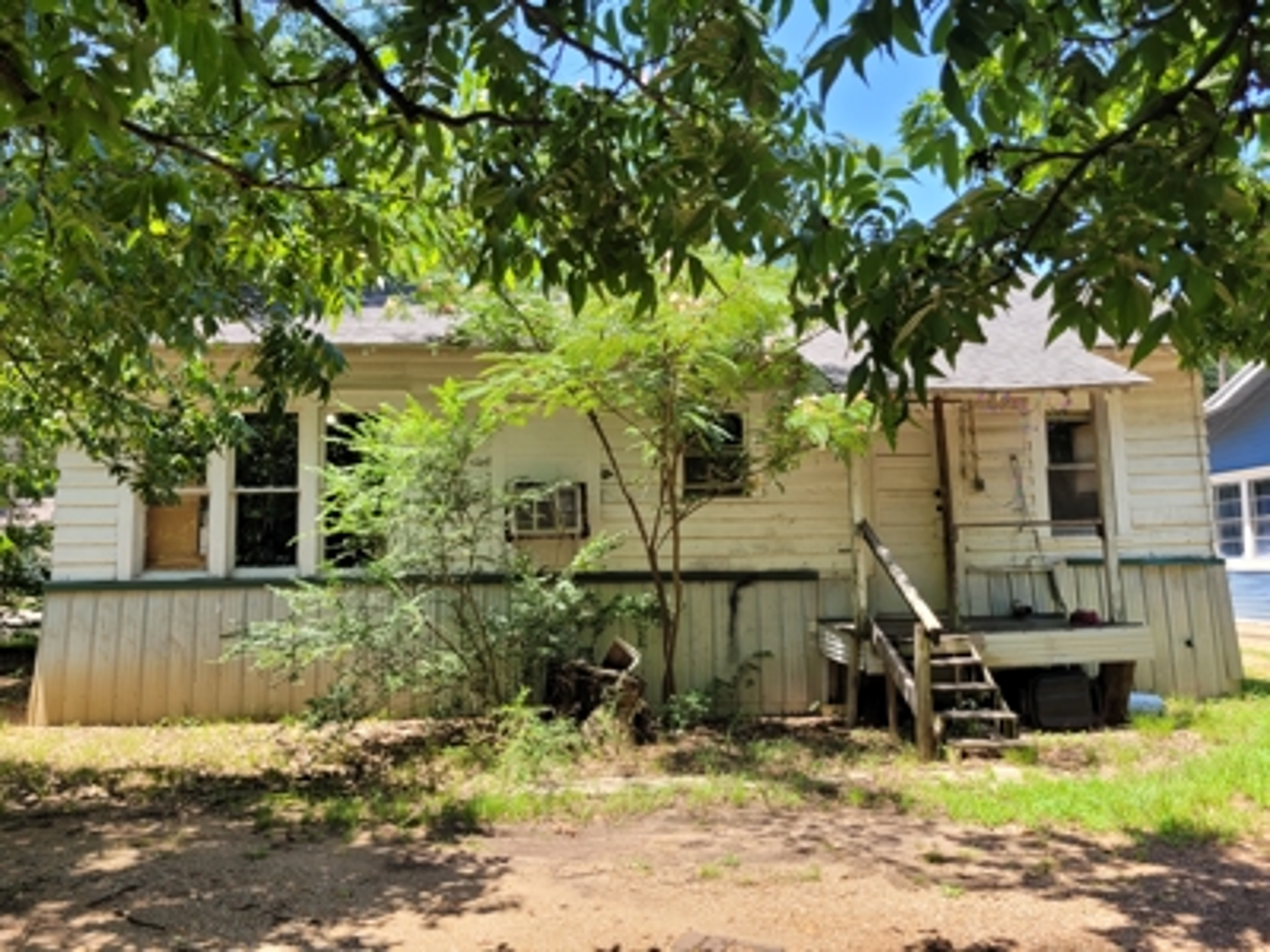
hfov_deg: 67.3
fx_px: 954
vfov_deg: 53.1
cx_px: 635
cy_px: 476
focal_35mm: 26
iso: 40
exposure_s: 1/557
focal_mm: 5.4
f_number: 1.8
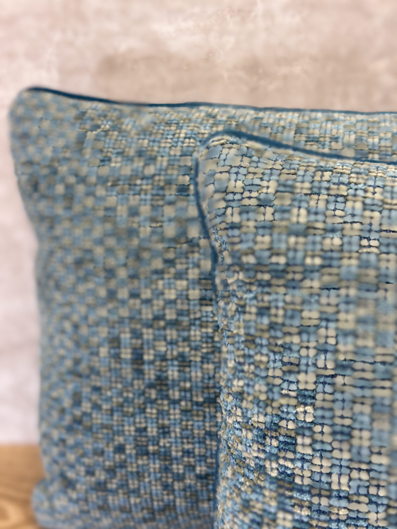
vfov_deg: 39.7
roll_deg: +1.6
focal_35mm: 48
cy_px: 264
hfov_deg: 30.3
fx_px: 734
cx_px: 198
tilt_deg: -19.6
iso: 100
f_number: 1.78
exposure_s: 1/120
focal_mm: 6.86
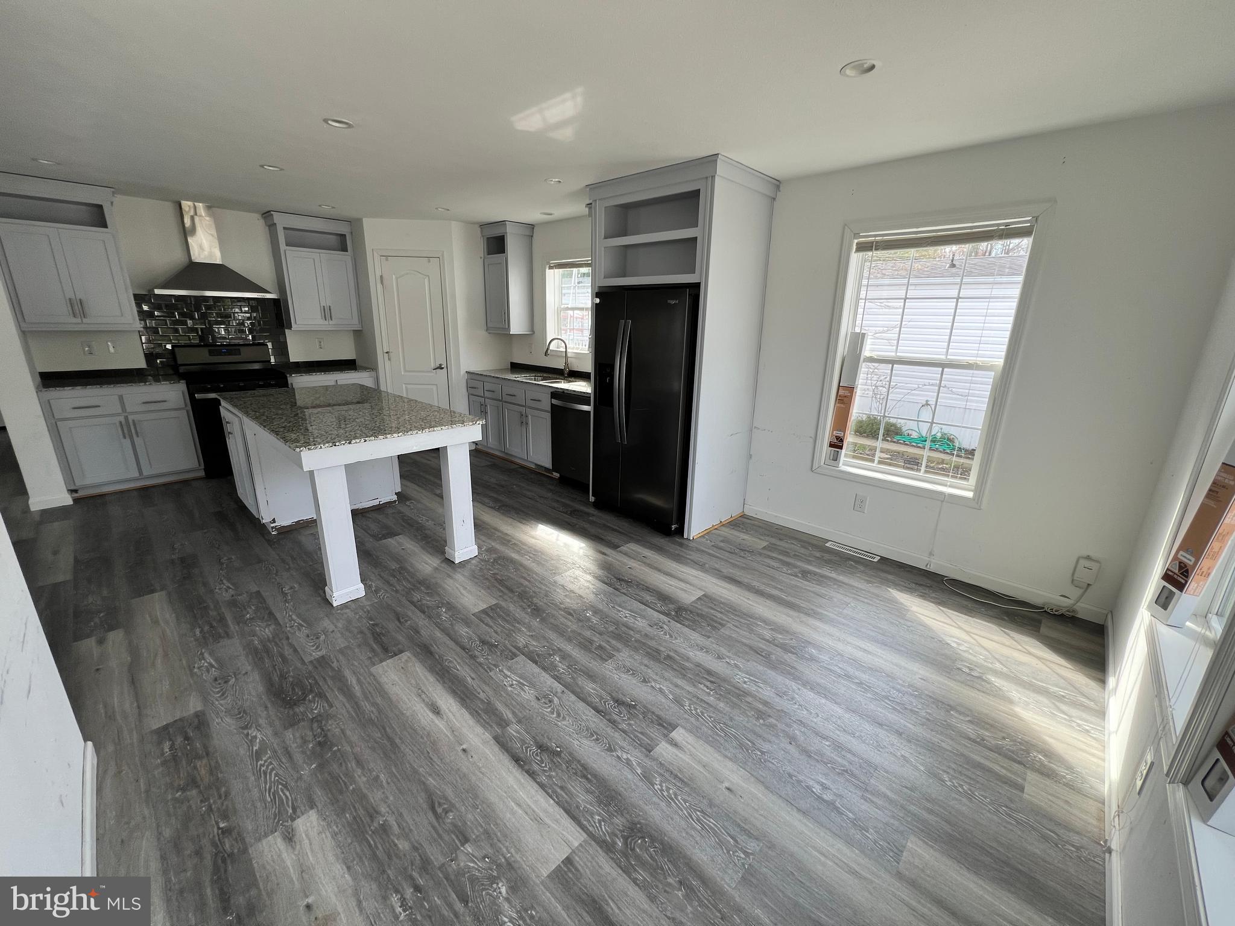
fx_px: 464
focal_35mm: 13
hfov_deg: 106.2
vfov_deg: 89.9
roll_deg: -1.5
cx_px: 618
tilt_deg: -16.7
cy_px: 463
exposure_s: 1/99
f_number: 1.8
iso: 40
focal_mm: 1.57
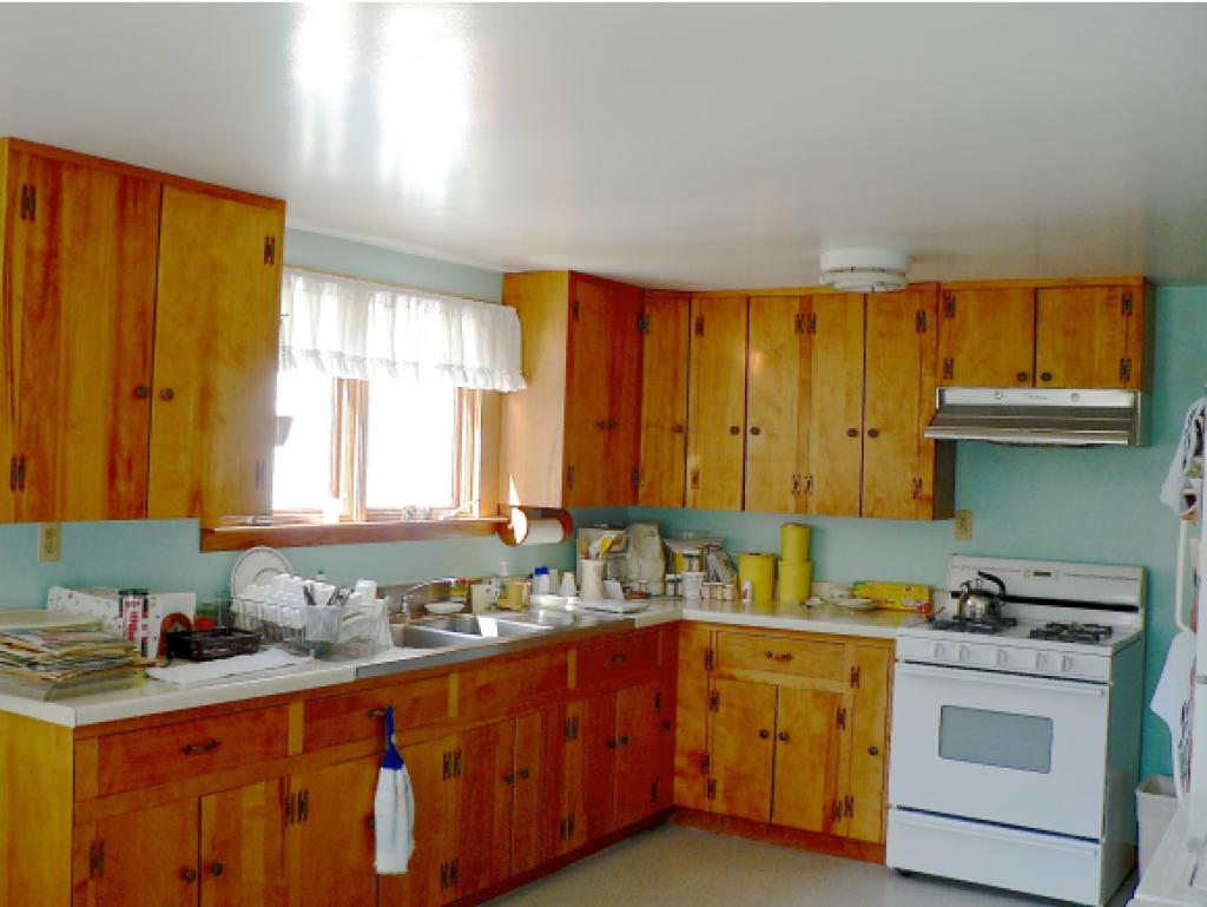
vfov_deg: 39.7
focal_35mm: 36
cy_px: 454
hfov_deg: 51.3
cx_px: 604
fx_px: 1256
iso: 80
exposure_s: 1/100
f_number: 2.8
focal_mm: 6
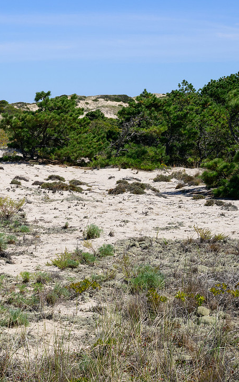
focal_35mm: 102
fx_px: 1063
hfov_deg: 12.6
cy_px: 209
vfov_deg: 20.4
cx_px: -15
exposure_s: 1/500
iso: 400
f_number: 14
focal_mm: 60
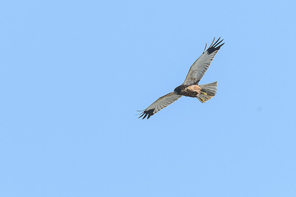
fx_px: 8255
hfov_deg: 2.1
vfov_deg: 1.4
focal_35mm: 1004
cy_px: 67
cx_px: 165
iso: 640
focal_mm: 400
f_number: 8
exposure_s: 1/1600
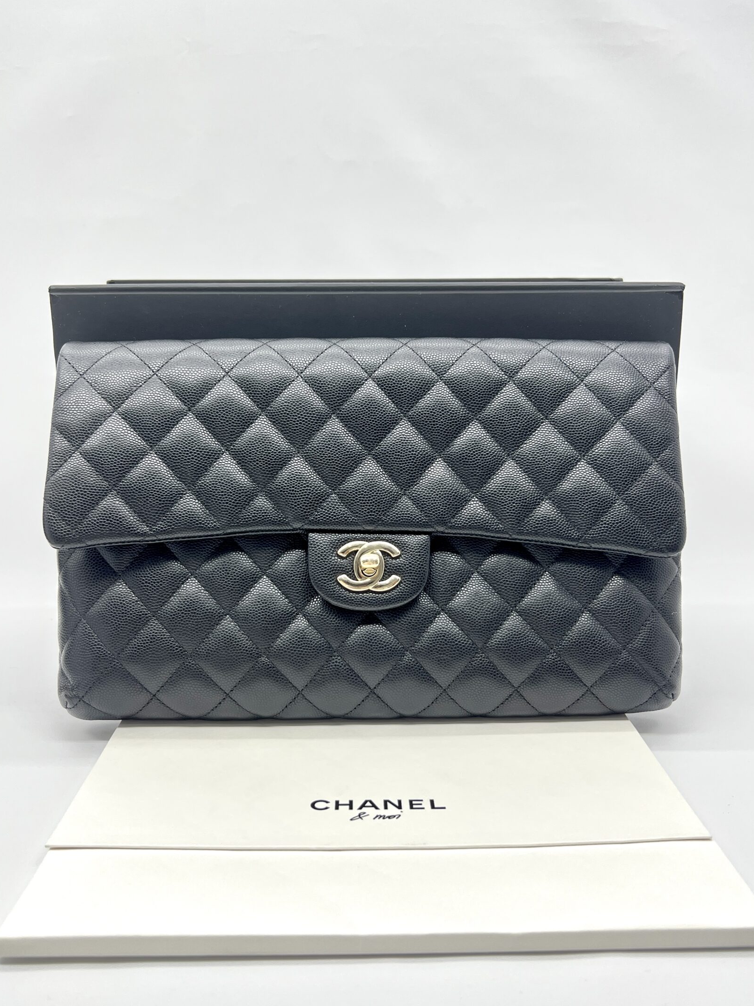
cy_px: 519
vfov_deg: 58.3
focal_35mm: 31
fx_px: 900
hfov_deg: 45.4
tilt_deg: -11.4
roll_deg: +0.3
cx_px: 369
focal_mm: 5.7
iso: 40
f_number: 1.5
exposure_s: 1/100
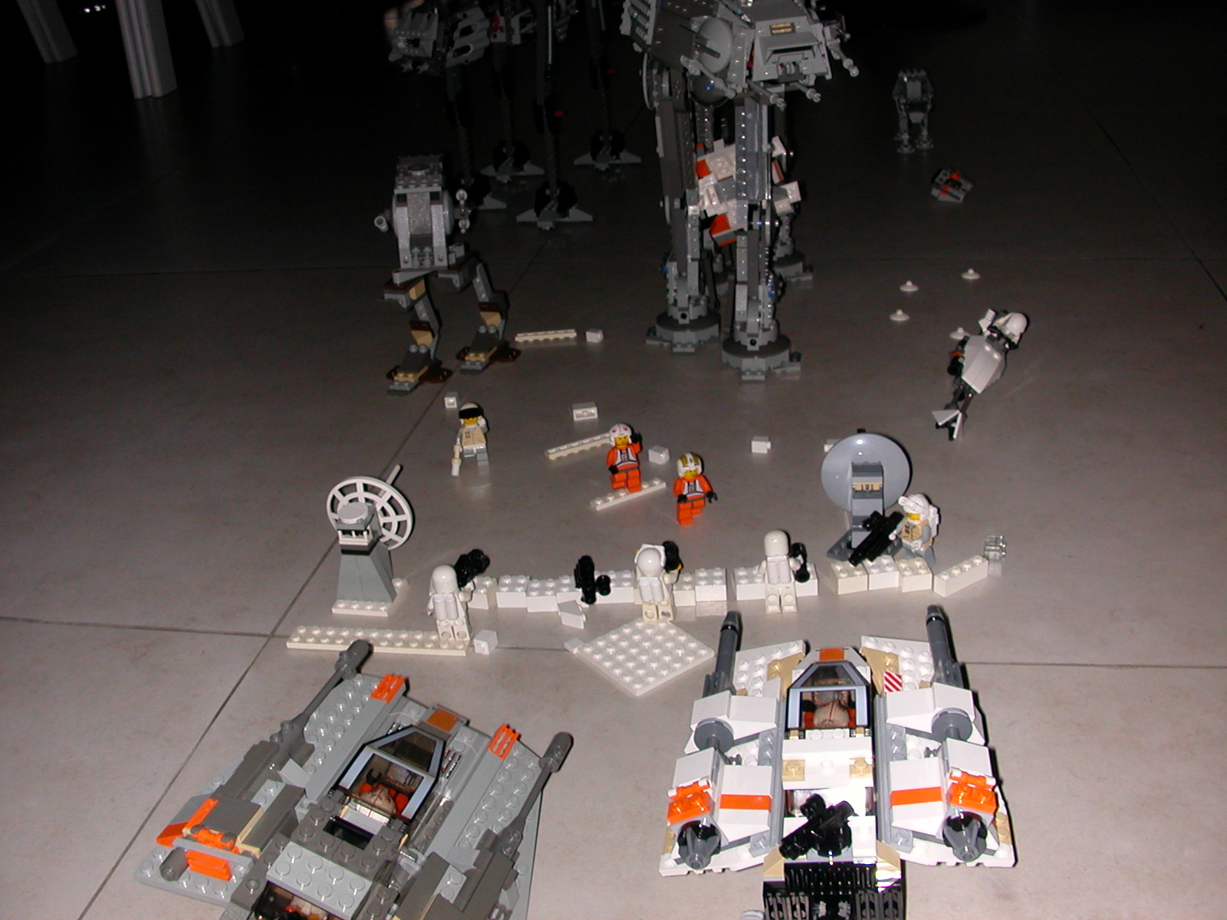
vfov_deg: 38.7
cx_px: 614
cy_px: 460
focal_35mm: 37
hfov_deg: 50.1
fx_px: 1312
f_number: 4.5
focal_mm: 5.6
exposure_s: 1/59.9
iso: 100
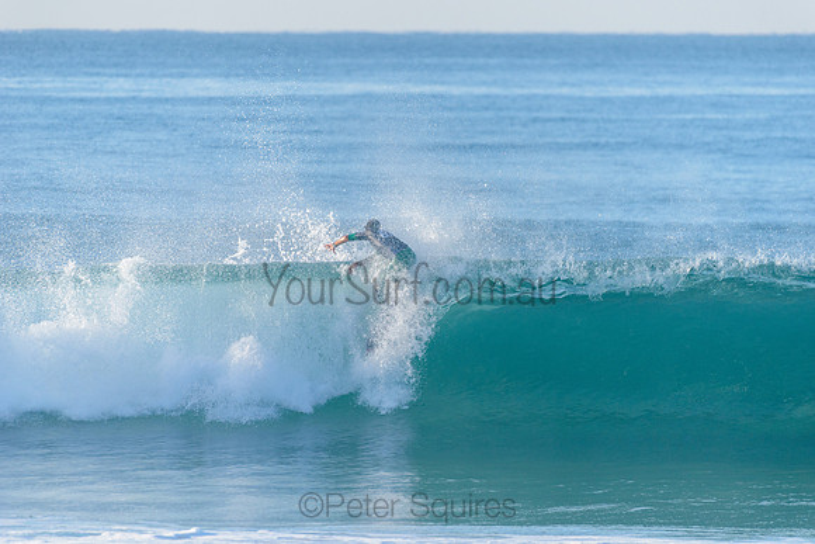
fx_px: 11324
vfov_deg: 2.8
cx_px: 408
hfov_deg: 4.1
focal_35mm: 500
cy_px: 272
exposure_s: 1/2000
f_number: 5.6
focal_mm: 500
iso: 450
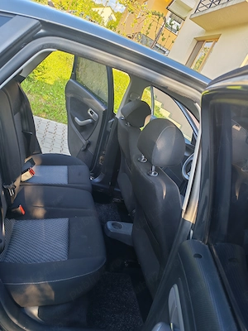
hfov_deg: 51.4
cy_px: 166
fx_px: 258
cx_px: 124
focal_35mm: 27
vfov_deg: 65.3
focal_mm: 6.12
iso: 80
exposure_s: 1/100
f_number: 1.9
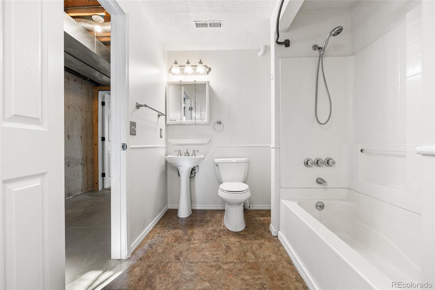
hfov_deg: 96.7
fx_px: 193
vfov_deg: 73.7
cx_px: 218
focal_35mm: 16
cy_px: 145
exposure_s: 1/1.25
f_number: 8
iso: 200
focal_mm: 16
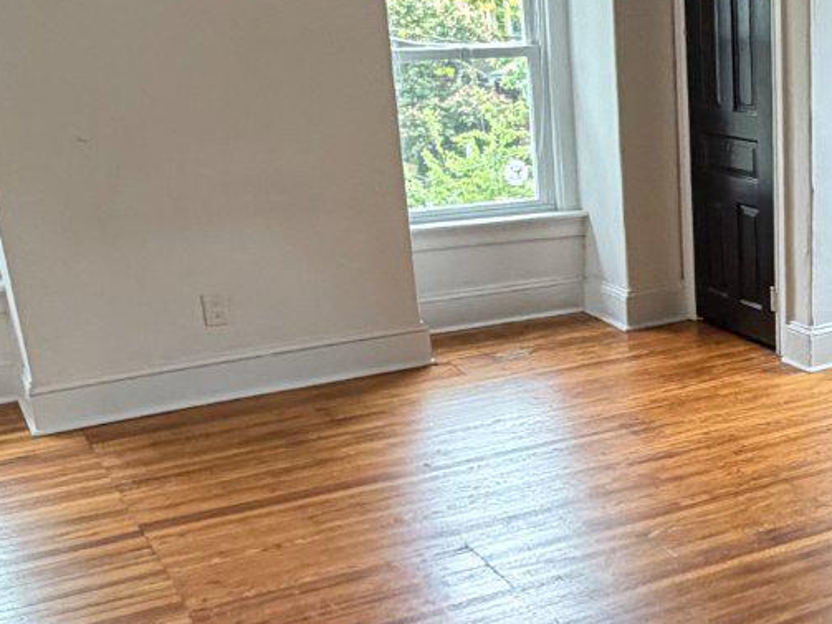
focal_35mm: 57
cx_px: 839
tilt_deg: -19.5
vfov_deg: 25.5
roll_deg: +0.4
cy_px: 429
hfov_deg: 31.2
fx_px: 1370
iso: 320
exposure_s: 1/61
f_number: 2.2
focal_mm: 2.22
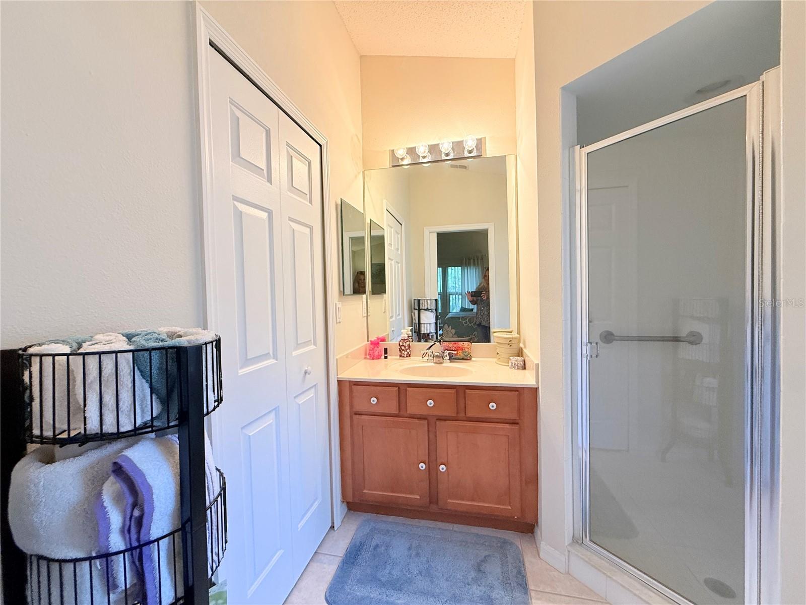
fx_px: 326
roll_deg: +1.6
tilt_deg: -1.5
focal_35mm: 14
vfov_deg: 85.7
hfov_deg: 102.1
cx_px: 403
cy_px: 302
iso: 250
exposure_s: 1/120
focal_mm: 2.22
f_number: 2.2
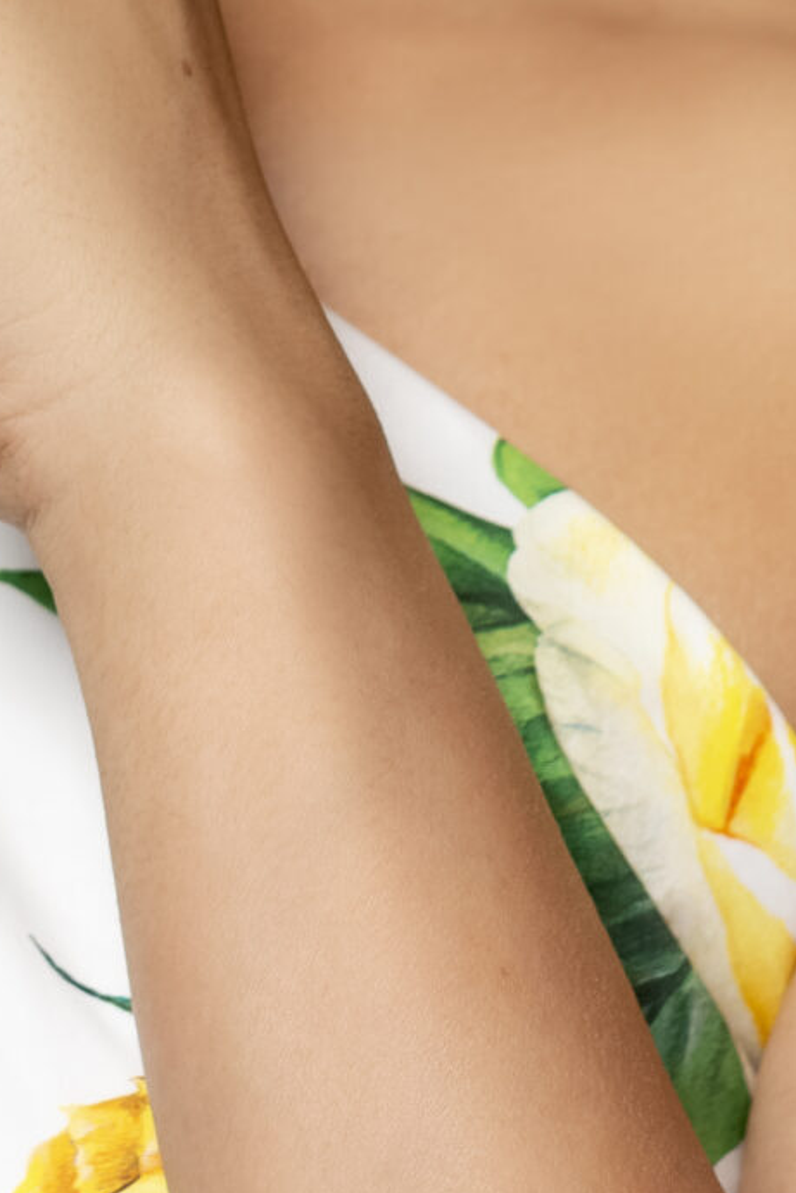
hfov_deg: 4.9
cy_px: -720
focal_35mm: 278
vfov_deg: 7.3
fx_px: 9215
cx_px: -3
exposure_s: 1/250
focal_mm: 50
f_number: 4
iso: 500
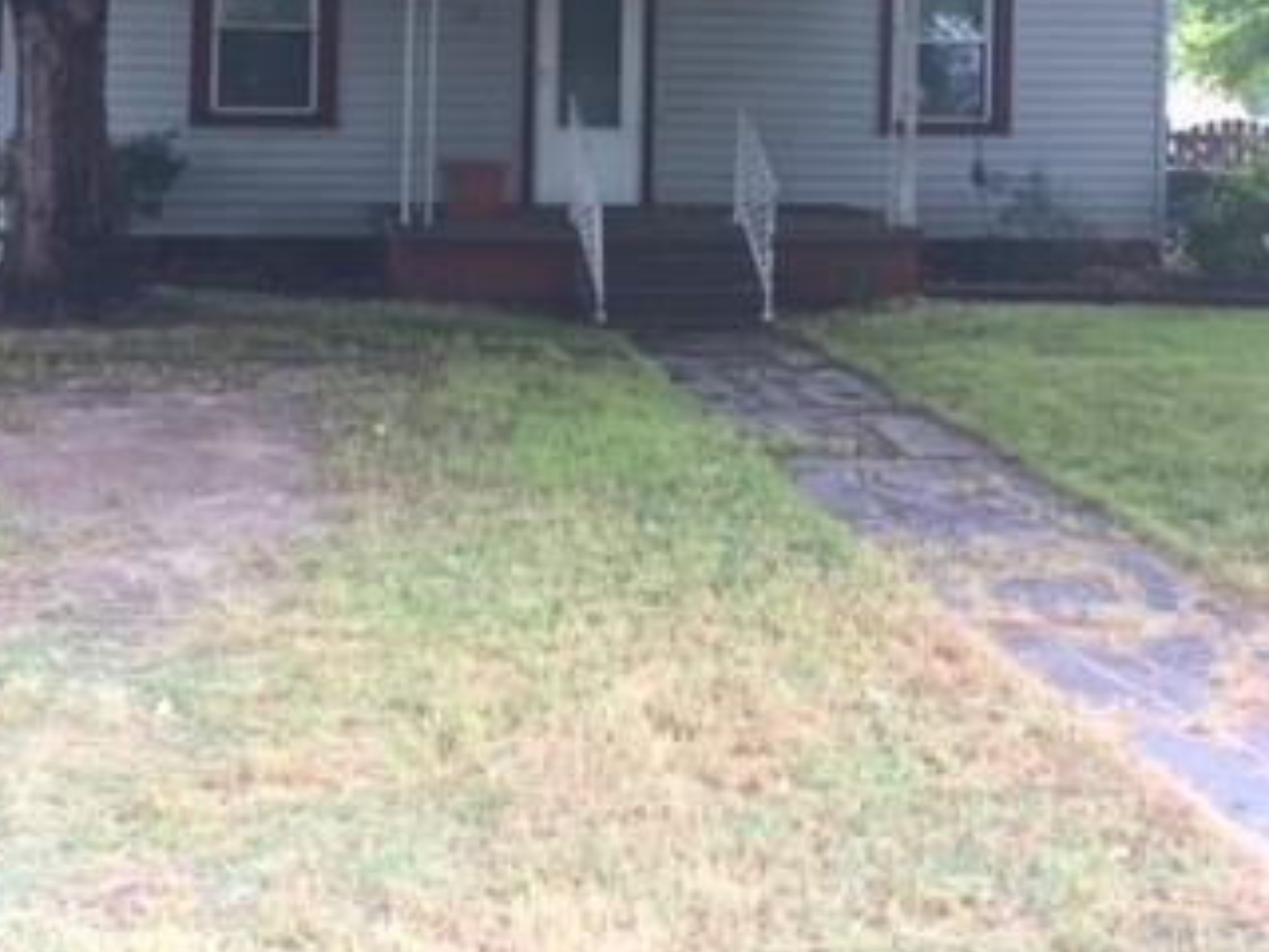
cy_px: 75
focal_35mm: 58
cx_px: 638
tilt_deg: -0.3
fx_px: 2126
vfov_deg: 24.4
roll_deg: -1.2
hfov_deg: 33.2
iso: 40
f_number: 2.2
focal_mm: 4.15
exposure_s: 1/120
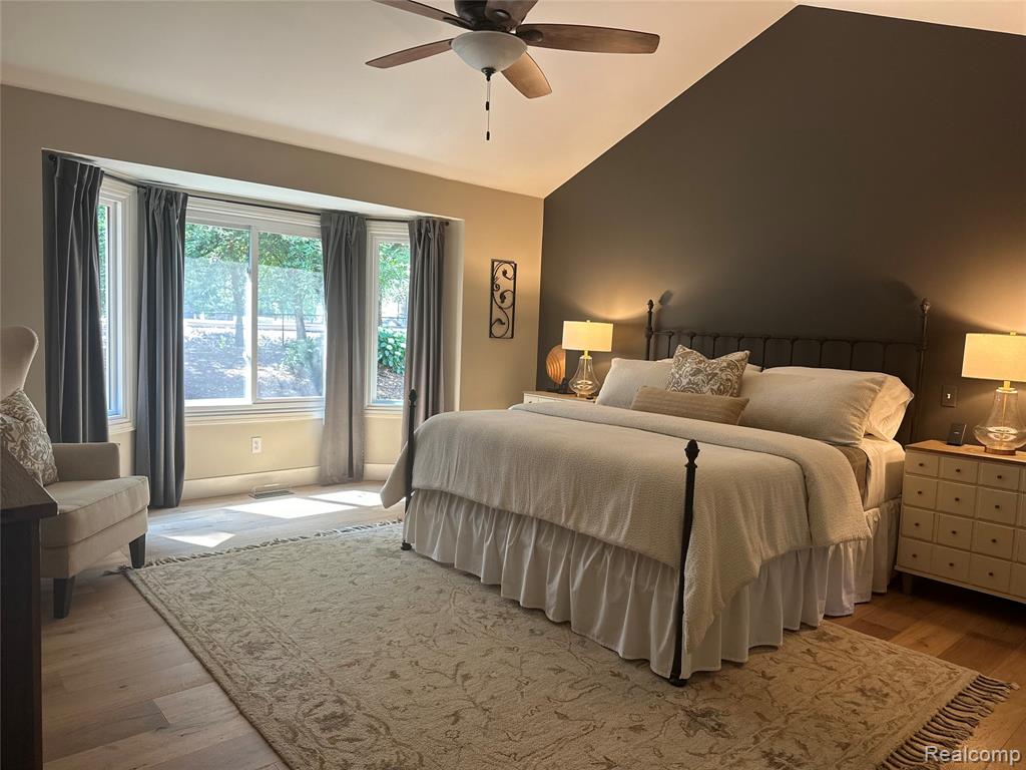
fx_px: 711
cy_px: 385
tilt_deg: -4.1
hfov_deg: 71.6
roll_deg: -2.1
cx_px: 513
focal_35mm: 24
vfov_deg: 56.8
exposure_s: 1/60
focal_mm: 6.86
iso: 160
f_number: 1.78
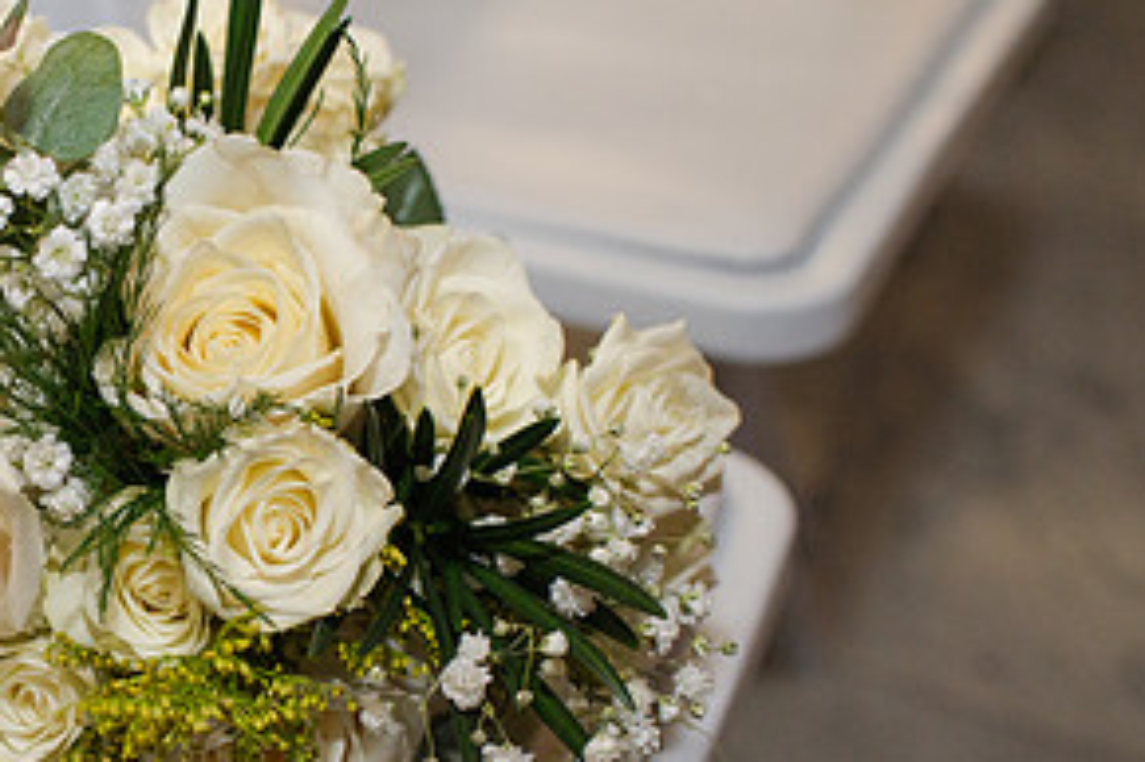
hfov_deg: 27.6
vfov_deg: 19.4
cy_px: 525
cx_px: 71
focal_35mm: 70
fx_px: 2225
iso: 1000
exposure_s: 1/200
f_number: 3.5
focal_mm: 35
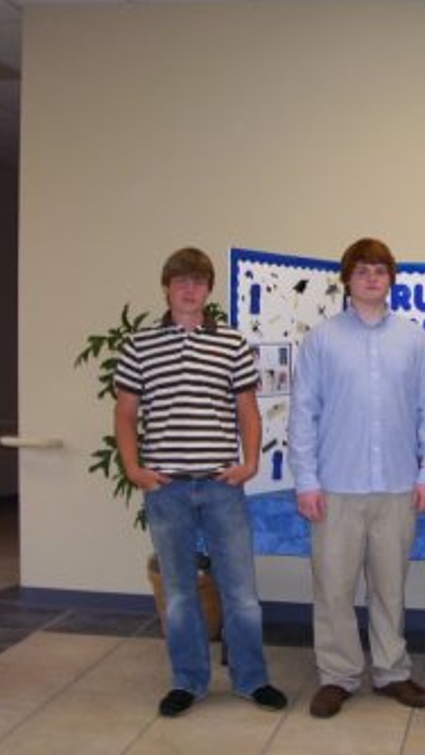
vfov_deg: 41.3
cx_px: 445
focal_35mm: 50
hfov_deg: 22.8
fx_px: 1001
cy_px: 378
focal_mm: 5.6
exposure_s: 1/60
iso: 80
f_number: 2.7
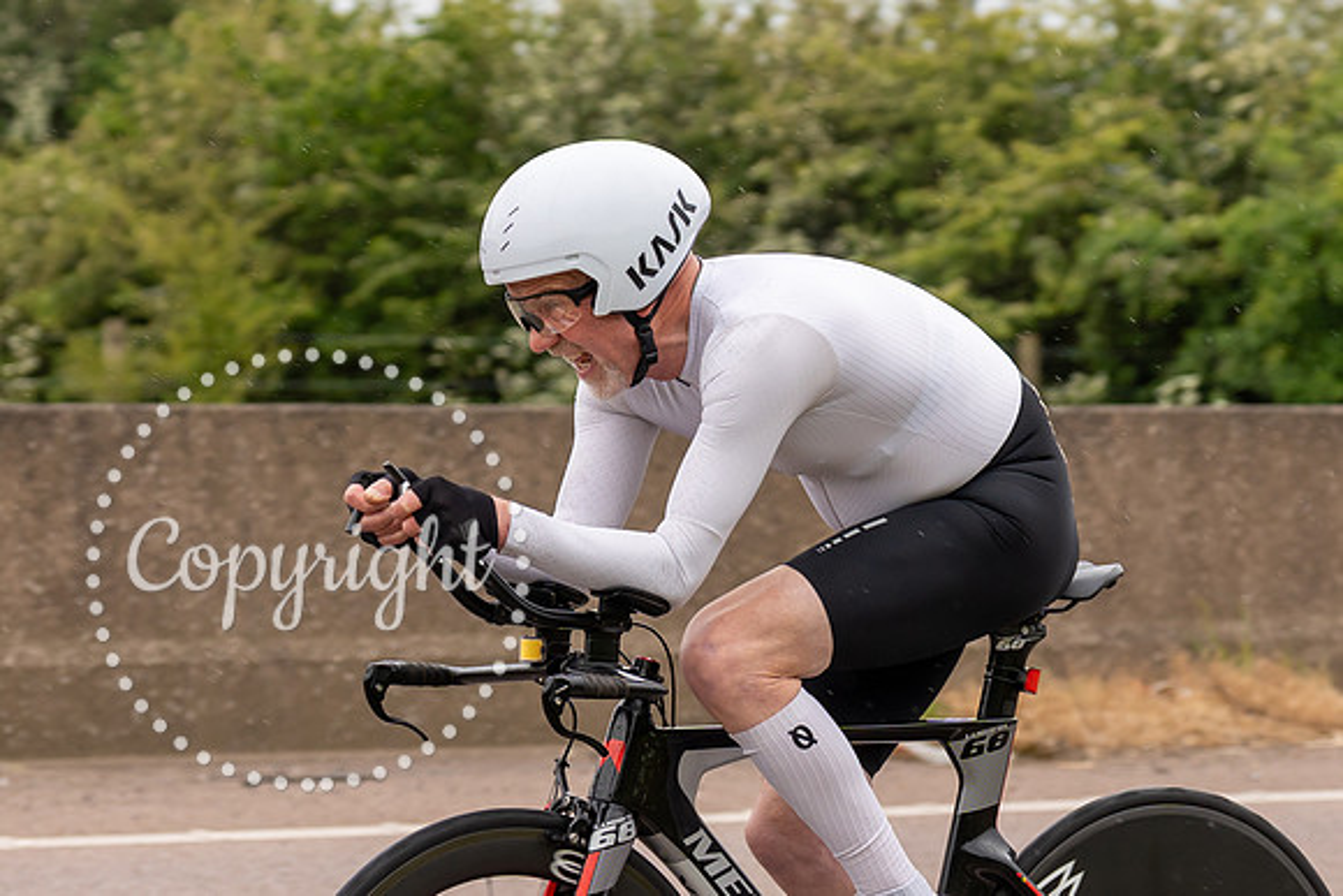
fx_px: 7048
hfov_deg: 10.9
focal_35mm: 189
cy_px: 542
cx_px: 714
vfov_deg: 7.3
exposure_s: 1/1000
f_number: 3.5
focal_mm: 70
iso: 250
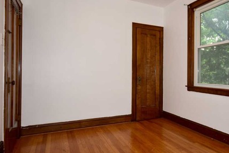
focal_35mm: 27
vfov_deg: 48.0
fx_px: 172
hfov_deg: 66.2
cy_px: 75
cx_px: 145
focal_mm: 12
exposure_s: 1/60
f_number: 6.3
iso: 500
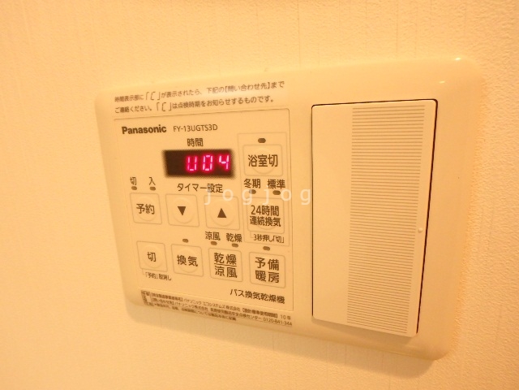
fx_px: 315
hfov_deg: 79.0
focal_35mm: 21
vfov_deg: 63.4
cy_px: 195
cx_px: 260
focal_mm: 3.7
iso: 500
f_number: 3.5
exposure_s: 1/30
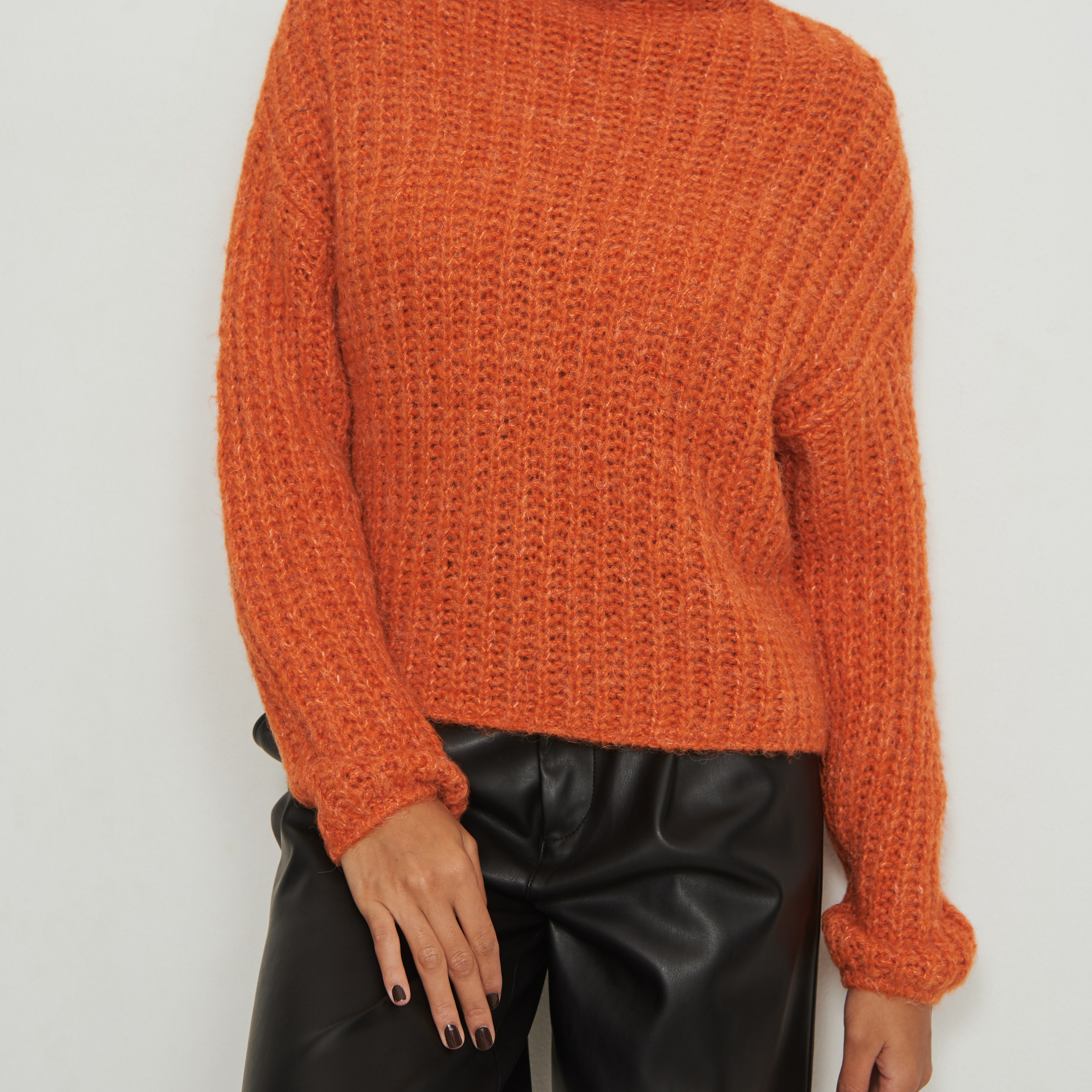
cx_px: 546
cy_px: 355
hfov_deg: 24.3
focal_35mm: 71
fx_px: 2534
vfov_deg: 24.2
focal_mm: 55
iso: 200
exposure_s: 1/160
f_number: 8
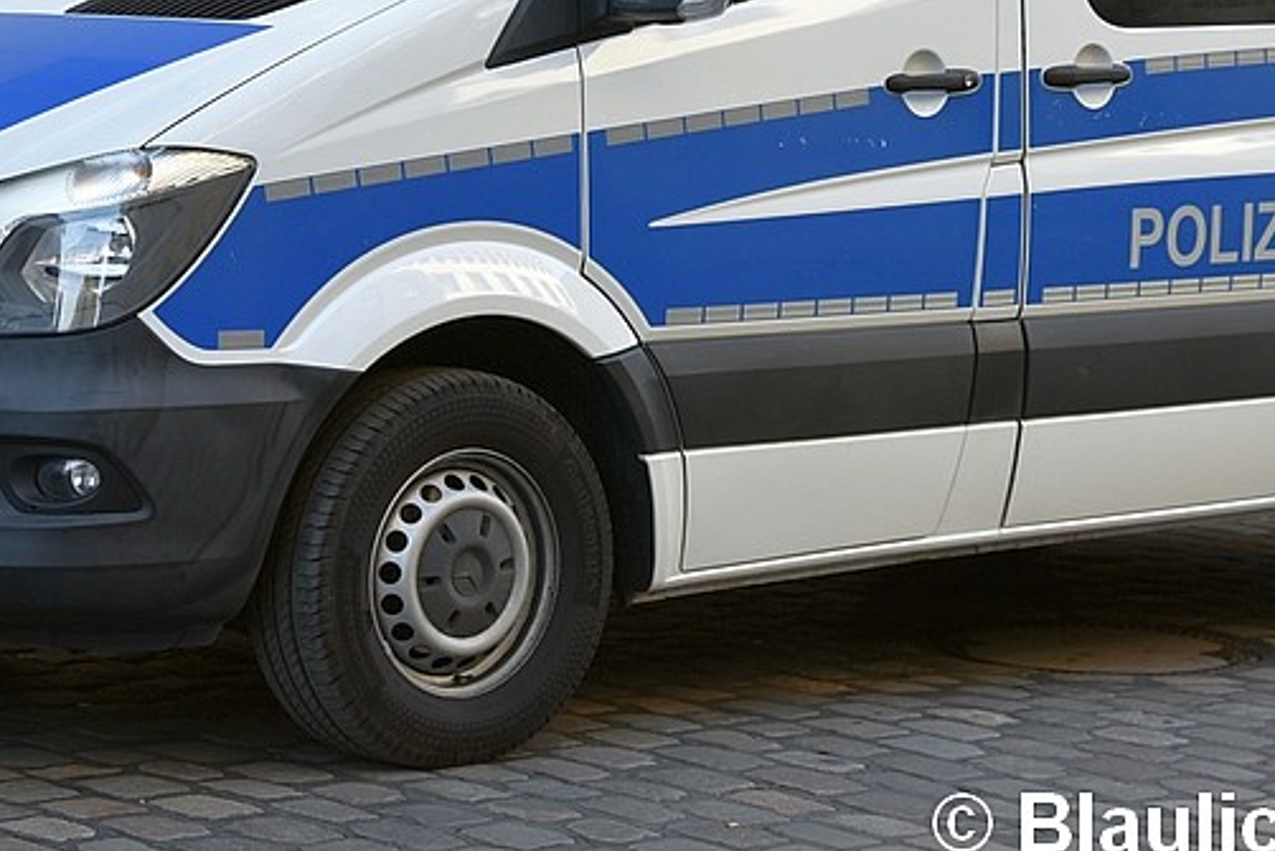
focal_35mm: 104
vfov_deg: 13.1
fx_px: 3684
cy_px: 102
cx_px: 655
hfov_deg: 19.6
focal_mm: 58
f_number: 6.3
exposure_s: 1/160
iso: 400
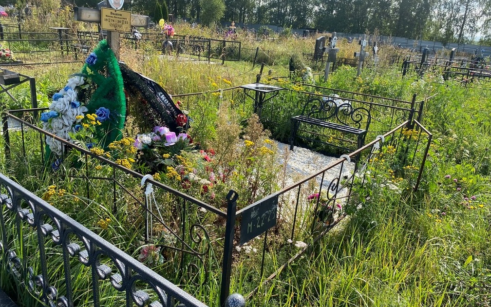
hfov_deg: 66.5
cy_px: 138
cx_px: 249
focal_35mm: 28
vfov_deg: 44.5
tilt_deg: -17.6
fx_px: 375
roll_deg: -0.3
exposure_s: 1/1300
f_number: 1.8
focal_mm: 4.25
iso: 32
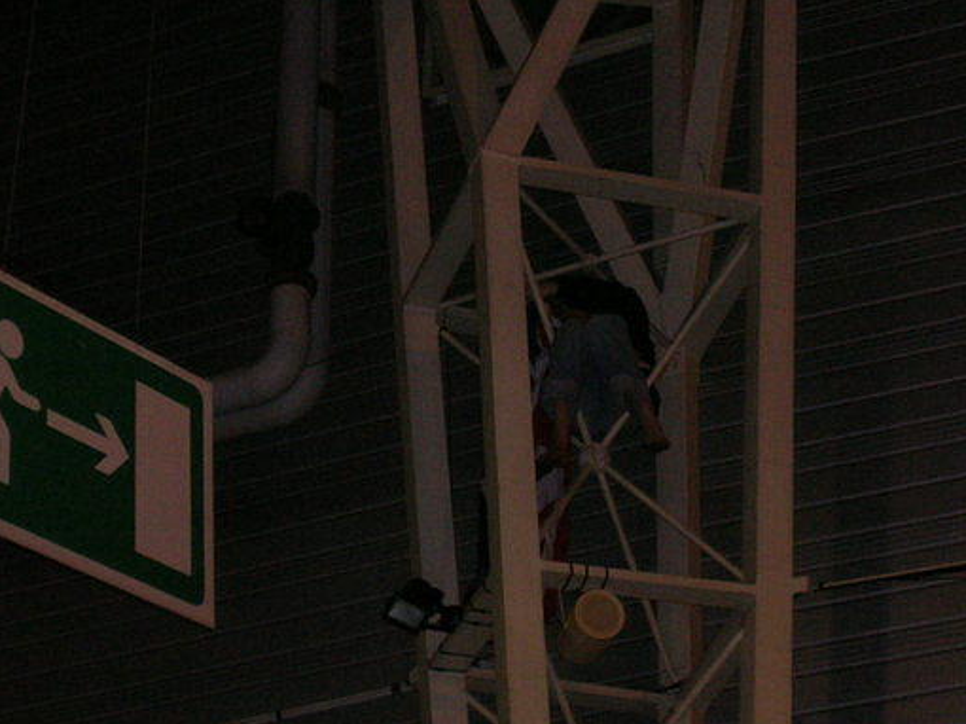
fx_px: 2873
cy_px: 347
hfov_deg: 19.1
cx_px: 544
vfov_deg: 14.4
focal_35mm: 103
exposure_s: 1/60.1
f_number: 4.3
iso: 200
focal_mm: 13.6
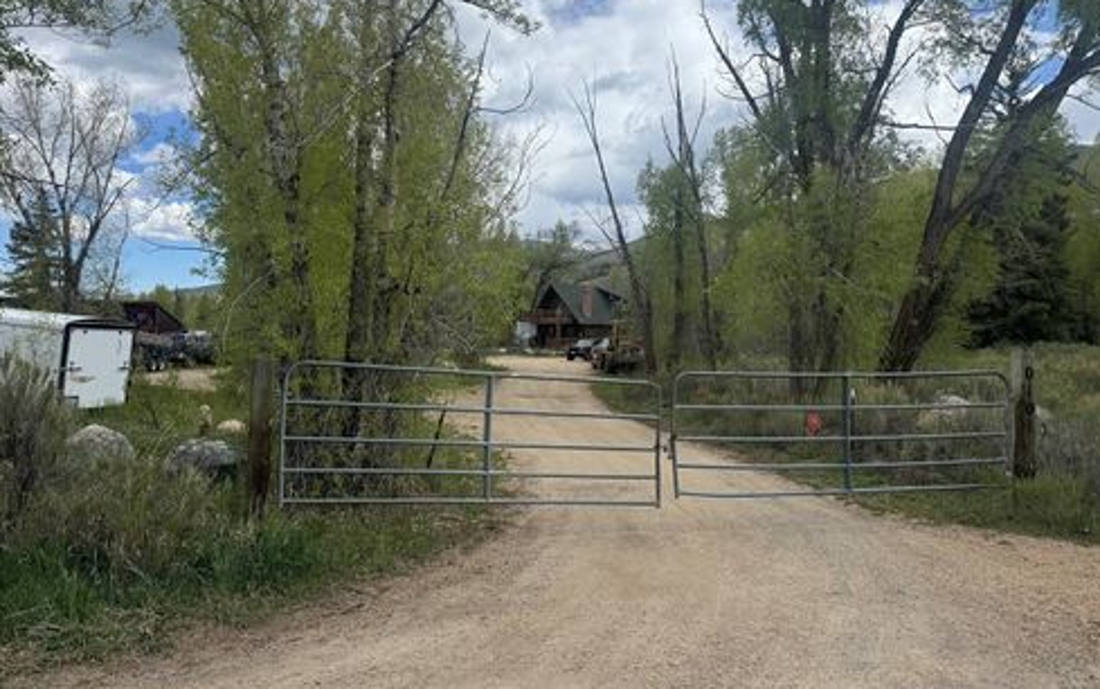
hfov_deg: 70.4
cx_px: 560
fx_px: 780
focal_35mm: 26
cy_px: 303
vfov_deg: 47.5
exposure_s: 1/4310
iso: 80
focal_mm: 6.76
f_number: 1.78
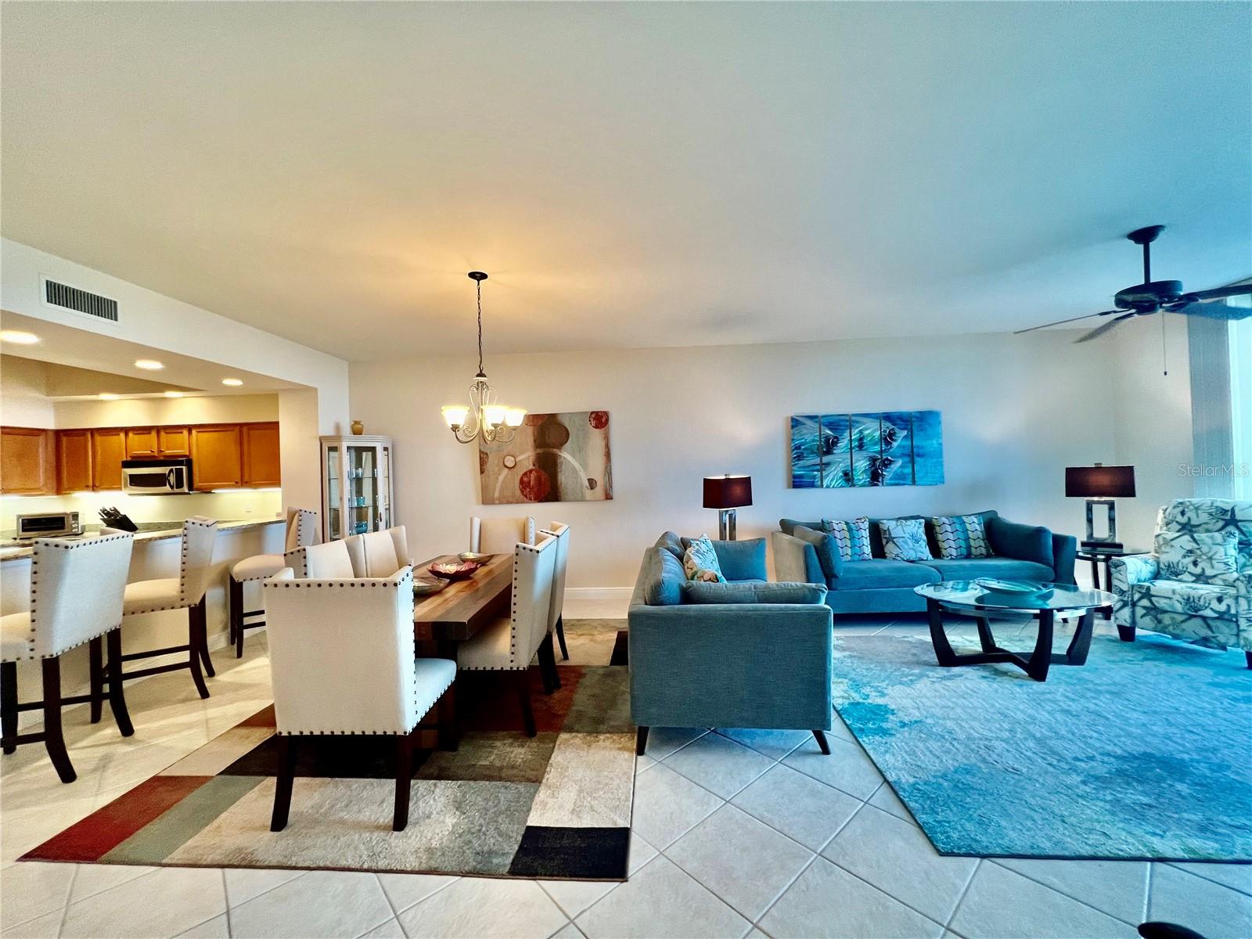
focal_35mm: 13
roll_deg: +0.8
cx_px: 626
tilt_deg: +1.3
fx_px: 470
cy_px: 470
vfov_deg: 89.9
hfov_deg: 106.2
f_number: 1.8
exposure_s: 1/60
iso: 160
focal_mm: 1.57
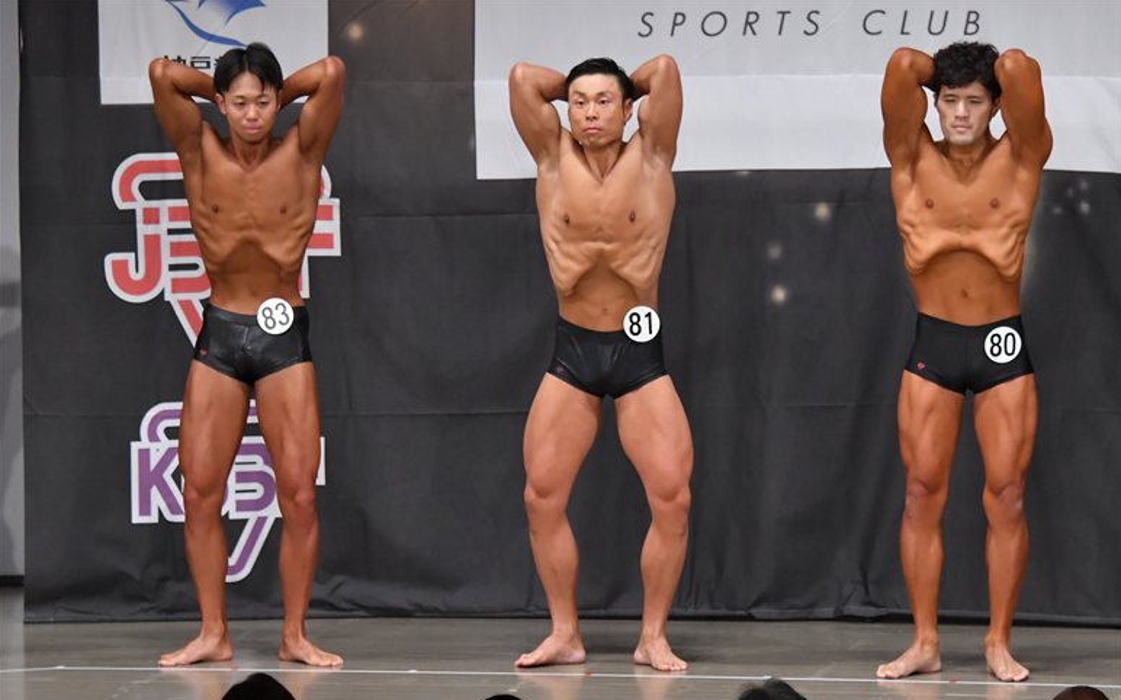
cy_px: 372
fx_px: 6780
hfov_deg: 9.5
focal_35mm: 222
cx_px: 561
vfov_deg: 5.9
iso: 5000
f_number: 5.6
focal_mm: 145
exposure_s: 1/400
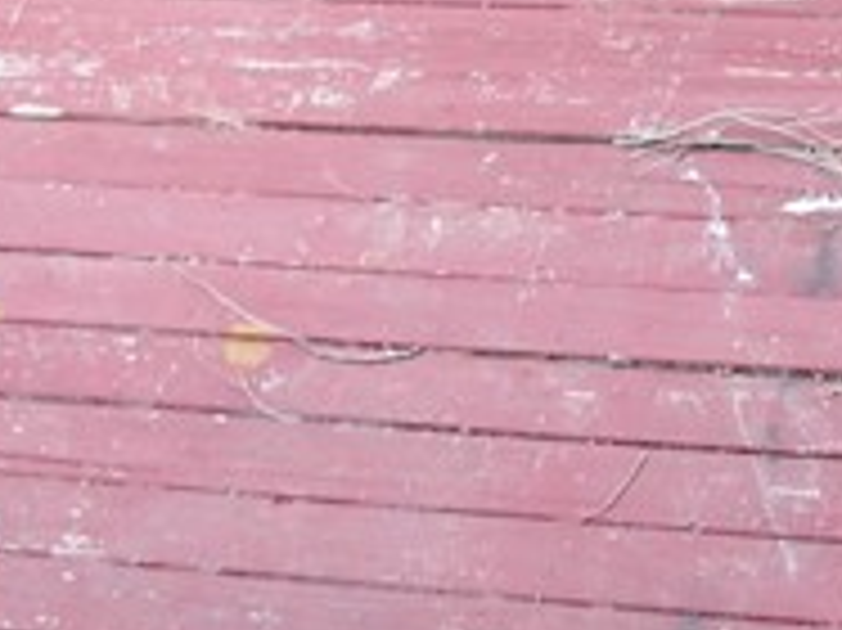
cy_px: 108
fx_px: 2990
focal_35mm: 123
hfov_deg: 15.7
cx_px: 869
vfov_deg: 12.0
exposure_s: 1/50
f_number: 2.8
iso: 50
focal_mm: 6
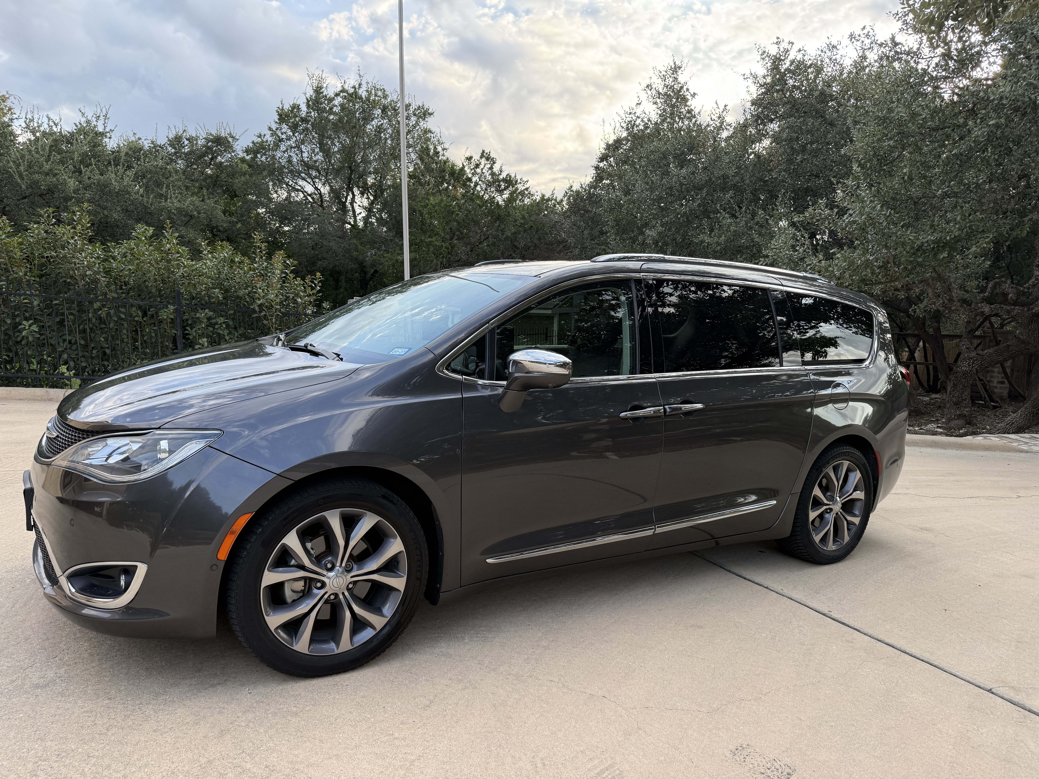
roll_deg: -0.4
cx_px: 520
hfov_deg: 71.6
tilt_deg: -8.5
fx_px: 720
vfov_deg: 56.8
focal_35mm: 24
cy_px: 390
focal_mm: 6.76
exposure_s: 1/715
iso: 100
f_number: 1.78
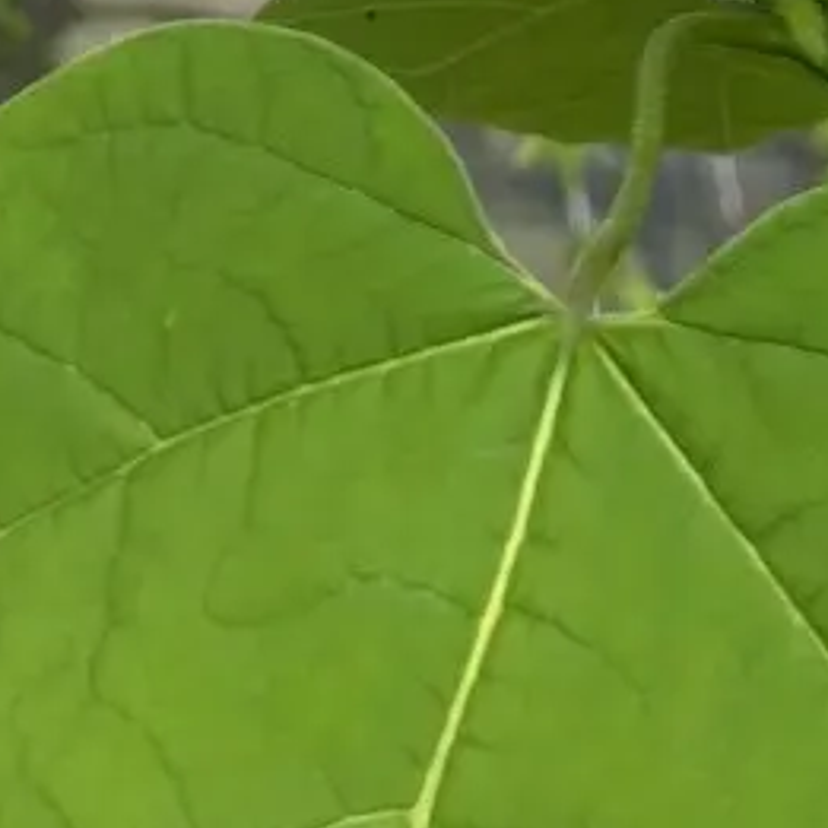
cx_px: 558
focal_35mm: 95
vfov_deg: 16.7
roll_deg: -6.9
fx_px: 2571
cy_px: -390
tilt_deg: -12.2
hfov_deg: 18.2
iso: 50
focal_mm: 5.1
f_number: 1.6
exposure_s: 1/1441
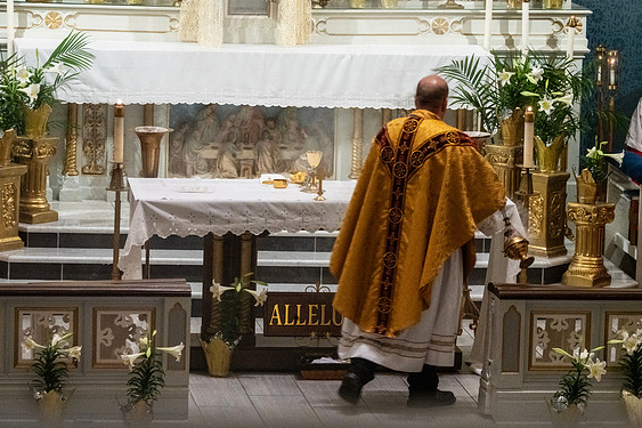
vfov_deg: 6.4
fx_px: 3851
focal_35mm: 216
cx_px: 319
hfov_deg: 9.5
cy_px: 216
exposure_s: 1/60
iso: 5000
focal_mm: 200
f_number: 14
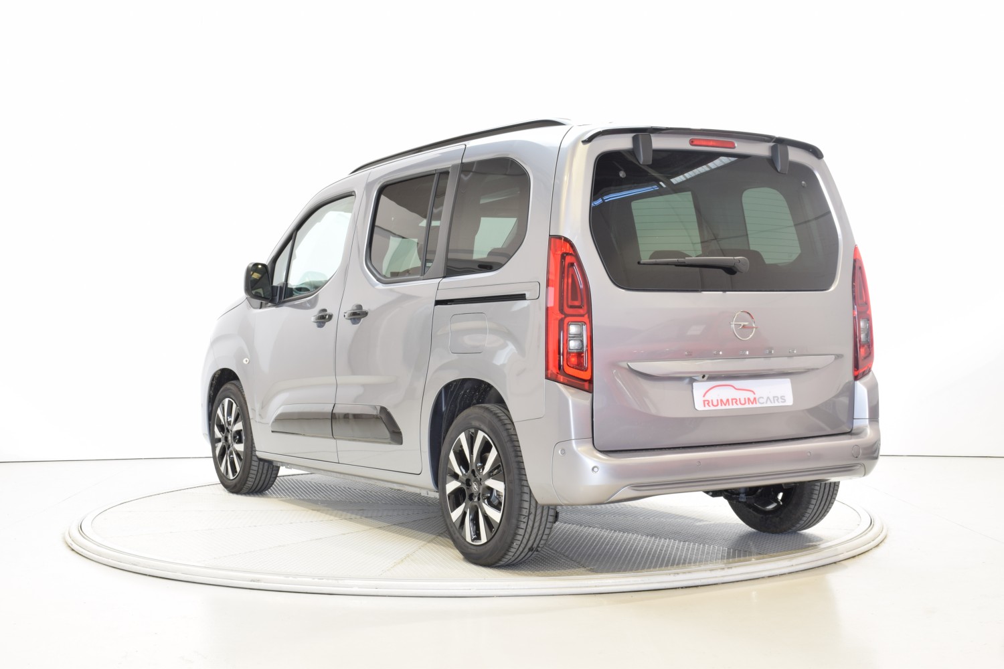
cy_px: 334
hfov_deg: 38.9
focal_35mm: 51
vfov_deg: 26.5
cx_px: 502
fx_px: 1422
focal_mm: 34
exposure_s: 1
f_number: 14
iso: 100
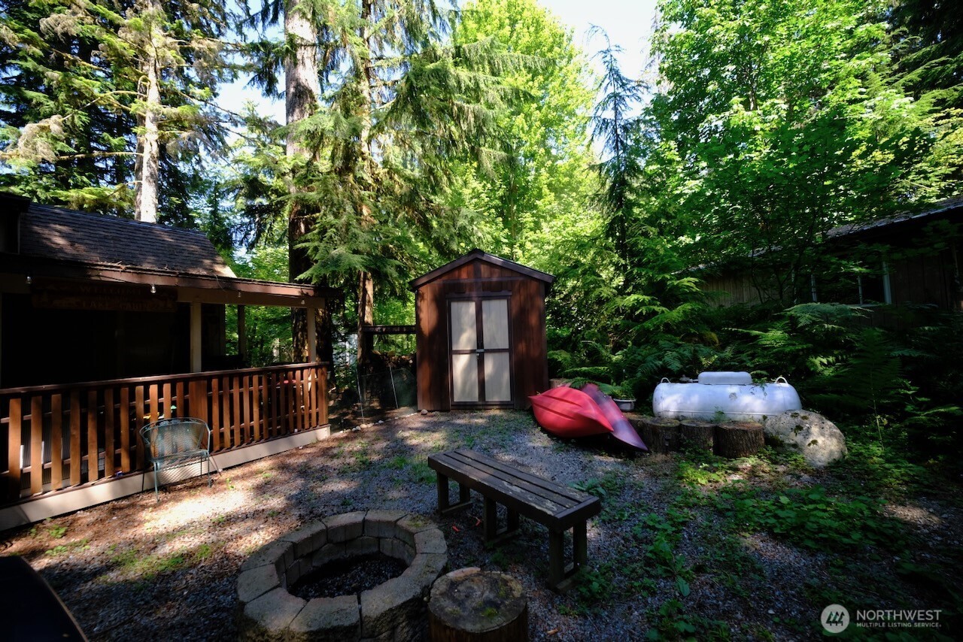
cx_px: 482
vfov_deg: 81.2
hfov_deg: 104.2
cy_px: 321
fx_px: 375
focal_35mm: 14
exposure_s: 1/200
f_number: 5
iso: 640
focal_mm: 9
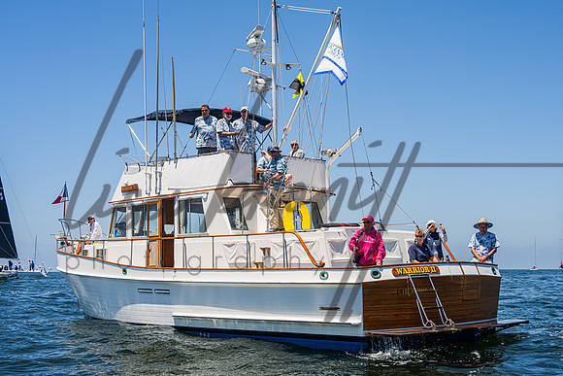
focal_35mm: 49
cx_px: 286
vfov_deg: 27.4
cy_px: 208
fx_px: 770
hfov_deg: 40.2
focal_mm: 44
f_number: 8
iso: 400
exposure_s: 1/1600
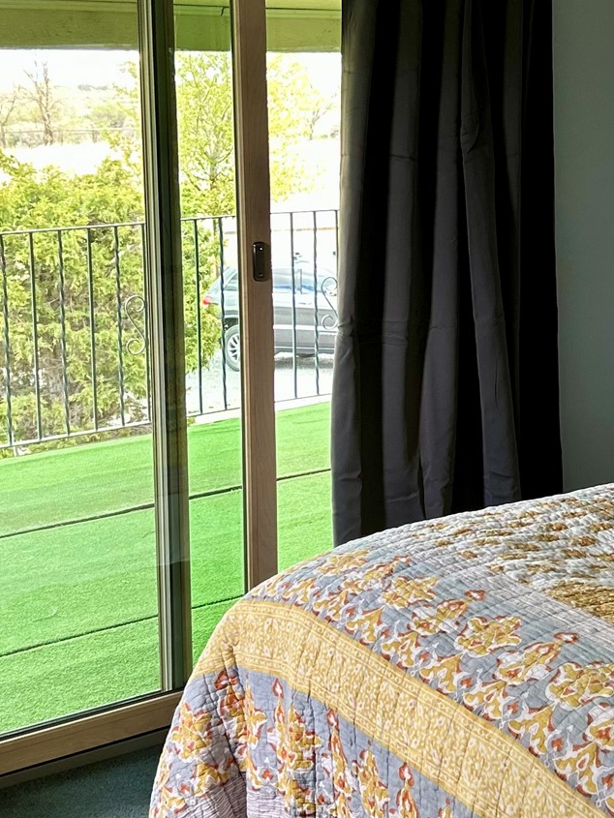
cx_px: 507
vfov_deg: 30.6
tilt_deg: -8.3
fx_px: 1490
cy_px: 305
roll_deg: -0.1
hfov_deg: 22.9
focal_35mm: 63
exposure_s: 1/108
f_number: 1.5
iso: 125
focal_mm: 5.7
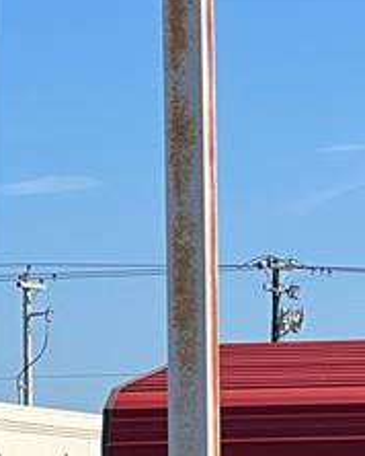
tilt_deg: +1.8
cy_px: 413
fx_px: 4666
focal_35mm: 346
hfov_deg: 4.3
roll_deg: +1.0
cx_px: 1038
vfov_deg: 5.6
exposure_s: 1/752
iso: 32
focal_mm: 9
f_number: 2.8
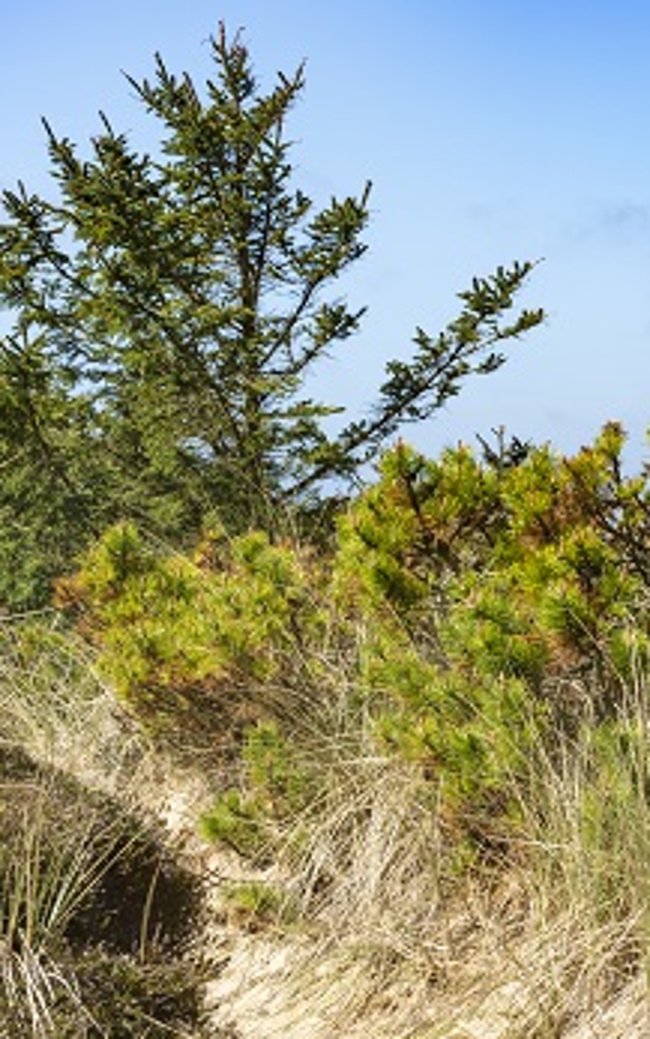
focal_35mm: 108
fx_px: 3060
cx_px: 711
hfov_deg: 11.9
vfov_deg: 19.3
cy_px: 518
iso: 100
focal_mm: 70
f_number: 18
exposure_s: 1/40
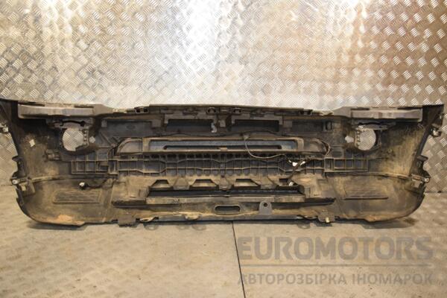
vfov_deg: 40.0
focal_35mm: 33
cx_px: 224
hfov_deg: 57.2
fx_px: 410
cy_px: 149
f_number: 5
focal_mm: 22
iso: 800
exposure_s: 1/200
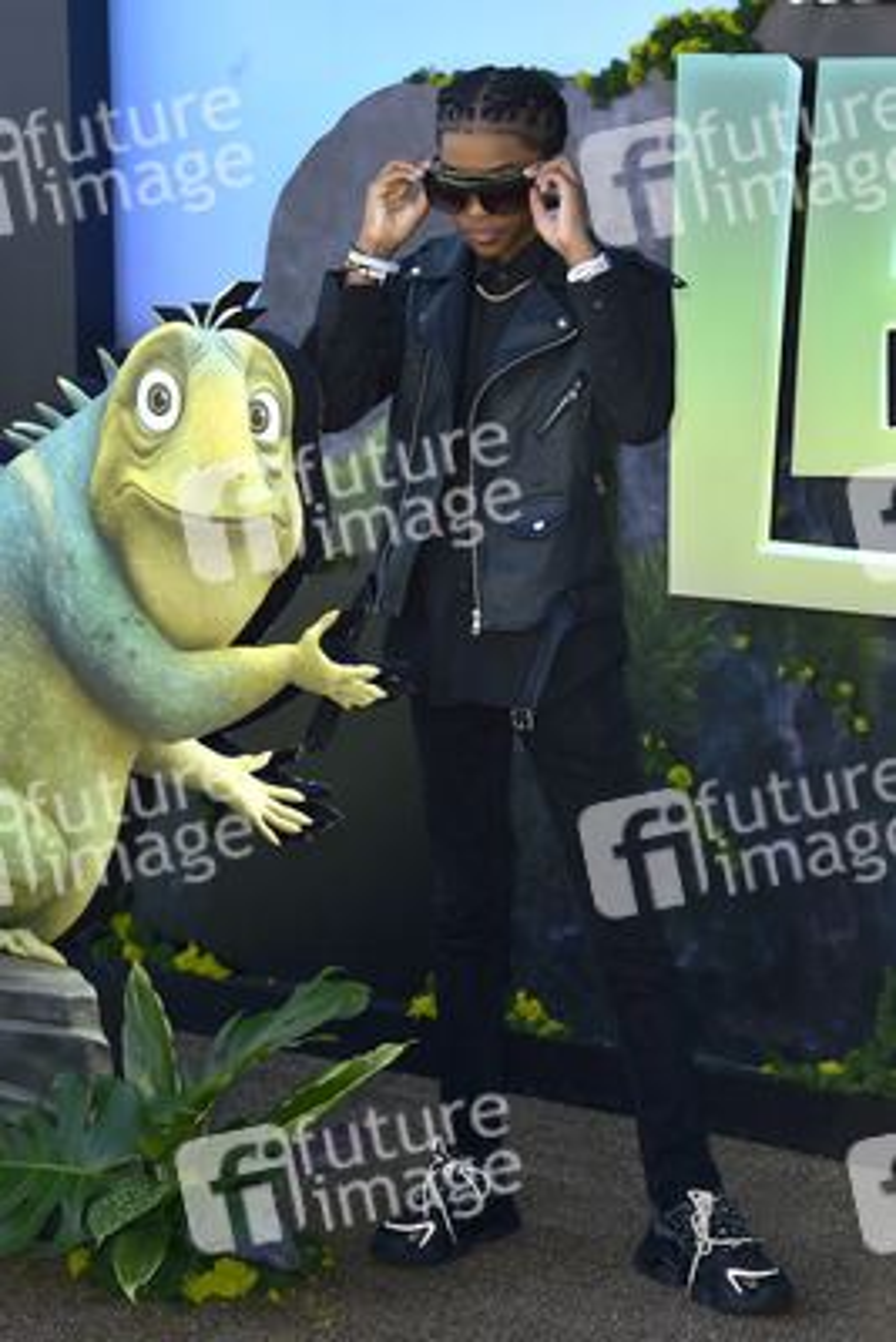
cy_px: 671
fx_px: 3357
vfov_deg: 22.6
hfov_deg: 15.2
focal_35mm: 90
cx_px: 448
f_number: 7.1
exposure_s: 1/200
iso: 125
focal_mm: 90
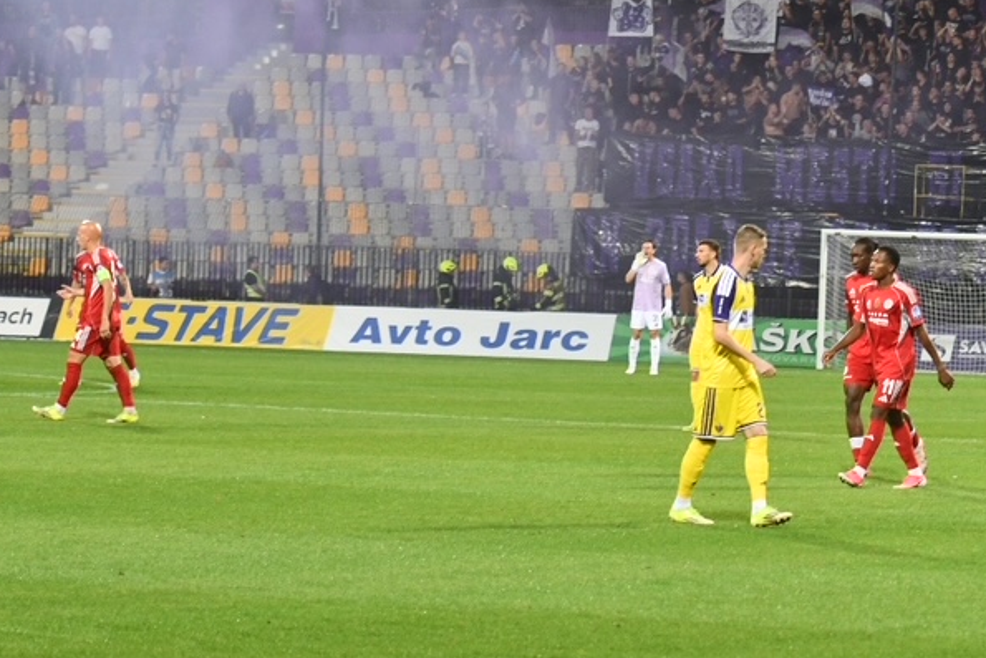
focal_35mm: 226
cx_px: 1011
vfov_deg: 6.1
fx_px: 6191
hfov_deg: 9.0
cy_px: 242
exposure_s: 1/250
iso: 800
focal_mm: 70
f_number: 2.8
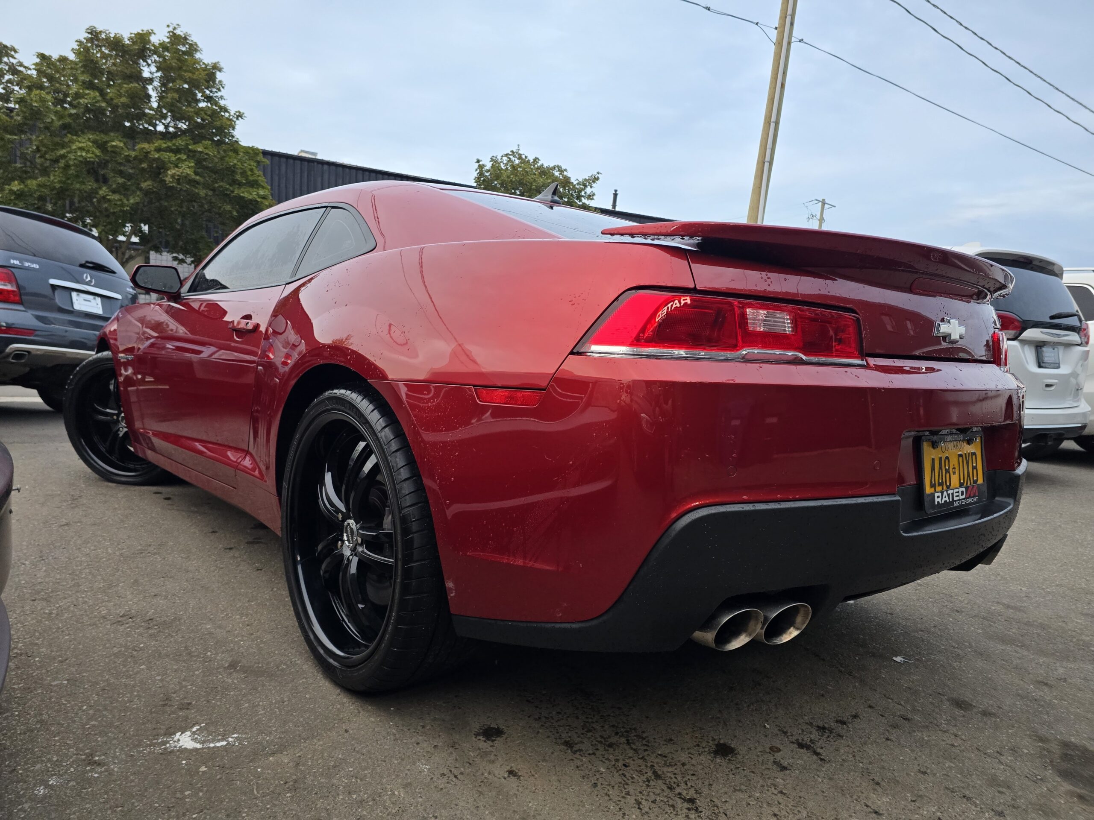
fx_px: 727
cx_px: 547
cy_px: 410
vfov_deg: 58.9
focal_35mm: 23
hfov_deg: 73.9
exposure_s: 1/120
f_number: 1.7
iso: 400
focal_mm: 6.3
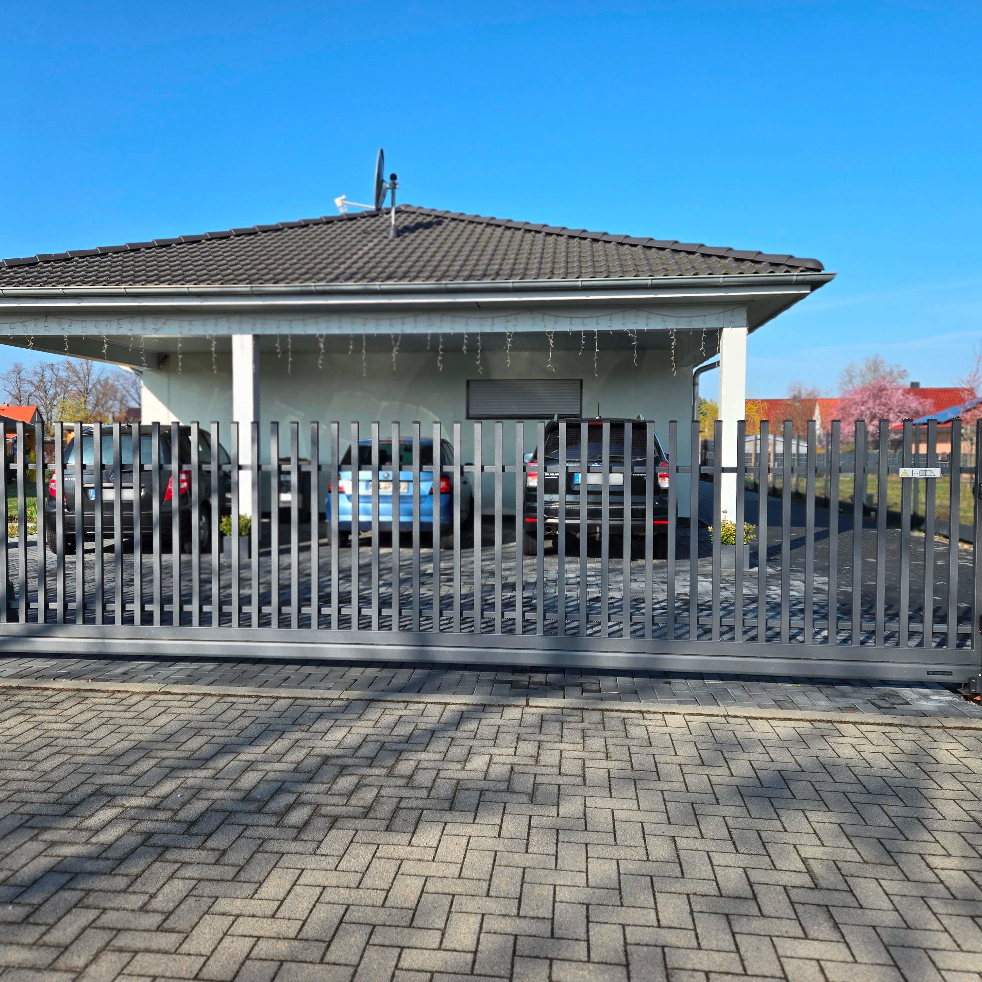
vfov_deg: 57.3
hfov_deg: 57.3
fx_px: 899
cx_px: 462
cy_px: 498
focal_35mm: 28
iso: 50
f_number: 1.8
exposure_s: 1/2921
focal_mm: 5.4
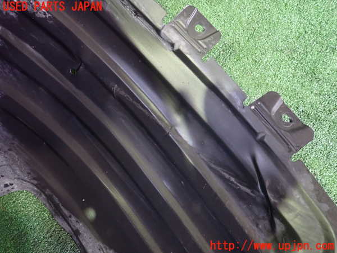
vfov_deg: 54.9
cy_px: 126
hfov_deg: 69.4
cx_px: 168
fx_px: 243
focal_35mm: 25
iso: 800
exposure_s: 1/20
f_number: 2
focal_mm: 4.5
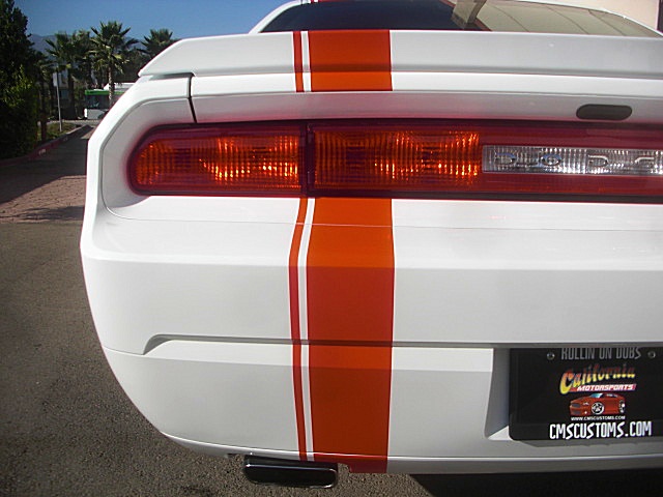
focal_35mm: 36
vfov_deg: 39.7
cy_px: 248
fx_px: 690
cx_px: 332
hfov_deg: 51.4
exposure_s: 1/200
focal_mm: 6.3
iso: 50
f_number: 7.9
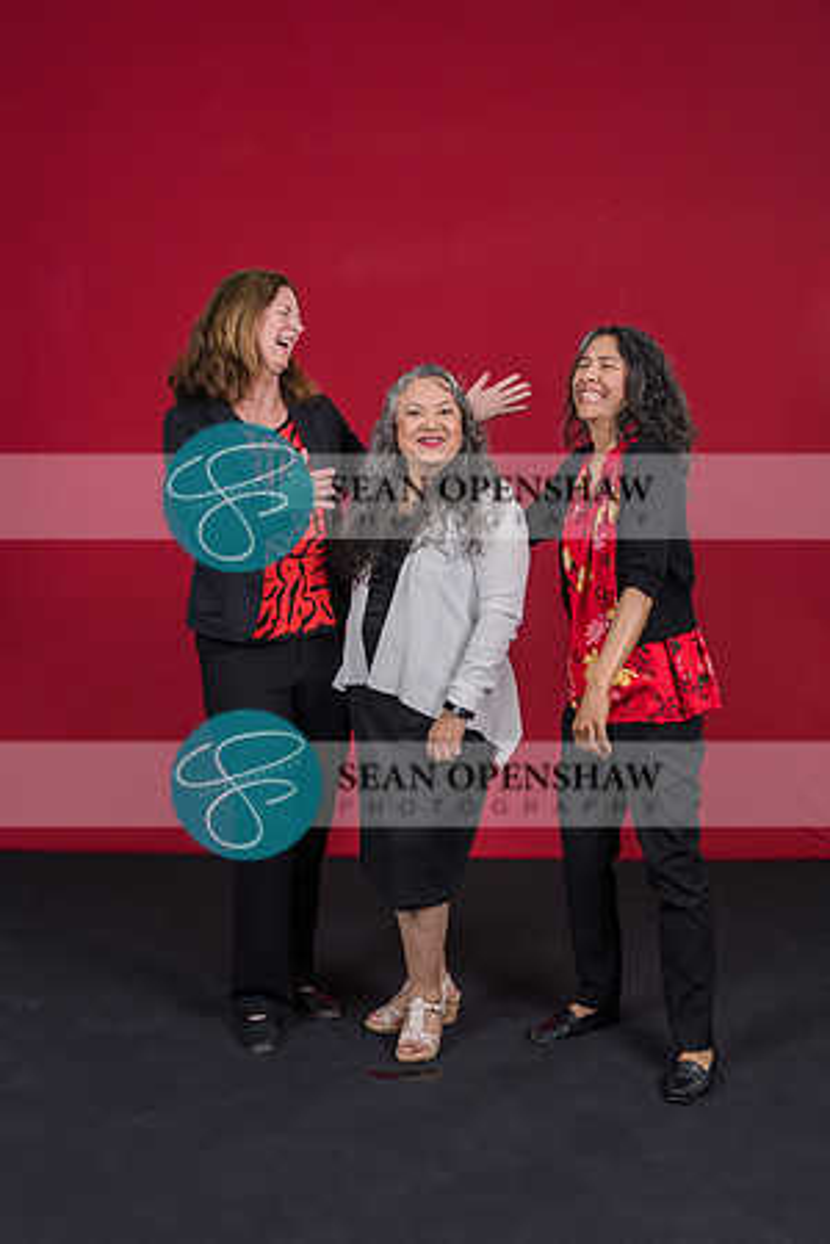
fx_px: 1551
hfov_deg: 29.9
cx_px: 455
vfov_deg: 43.7
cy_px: 634
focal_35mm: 45
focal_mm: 24
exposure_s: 1/160
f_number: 5
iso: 125
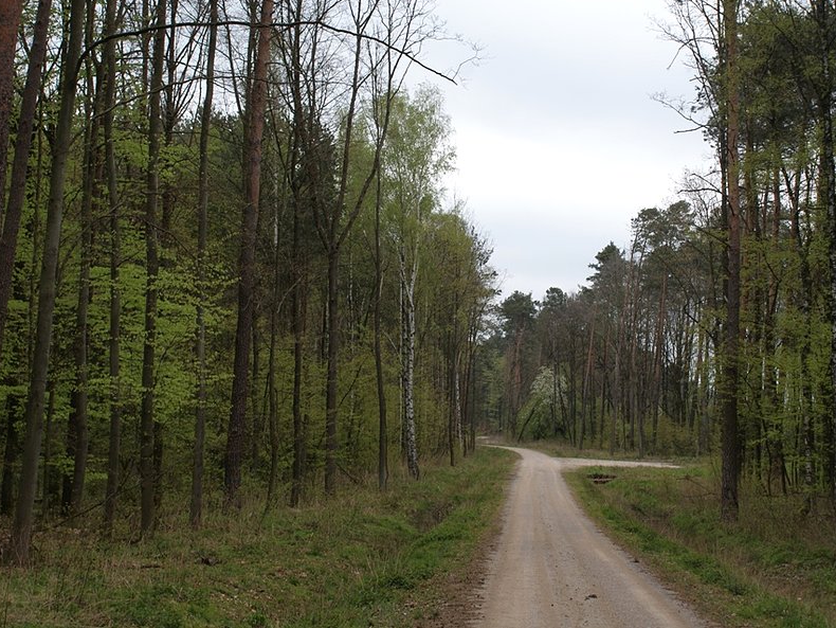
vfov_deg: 25.4
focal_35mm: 58
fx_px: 1390
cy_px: 310
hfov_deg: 33.4
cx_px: 467
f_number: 8
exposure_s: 1/125
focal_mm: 35
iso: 100
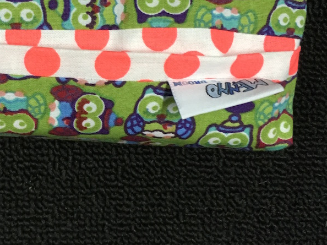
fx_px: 472
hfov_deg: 37.4
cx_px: 87
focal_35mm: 50
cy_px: 61
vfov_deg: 28.6
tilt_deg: -80.0
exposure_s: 1/25
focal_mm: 4.15
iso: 200
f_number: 2.2
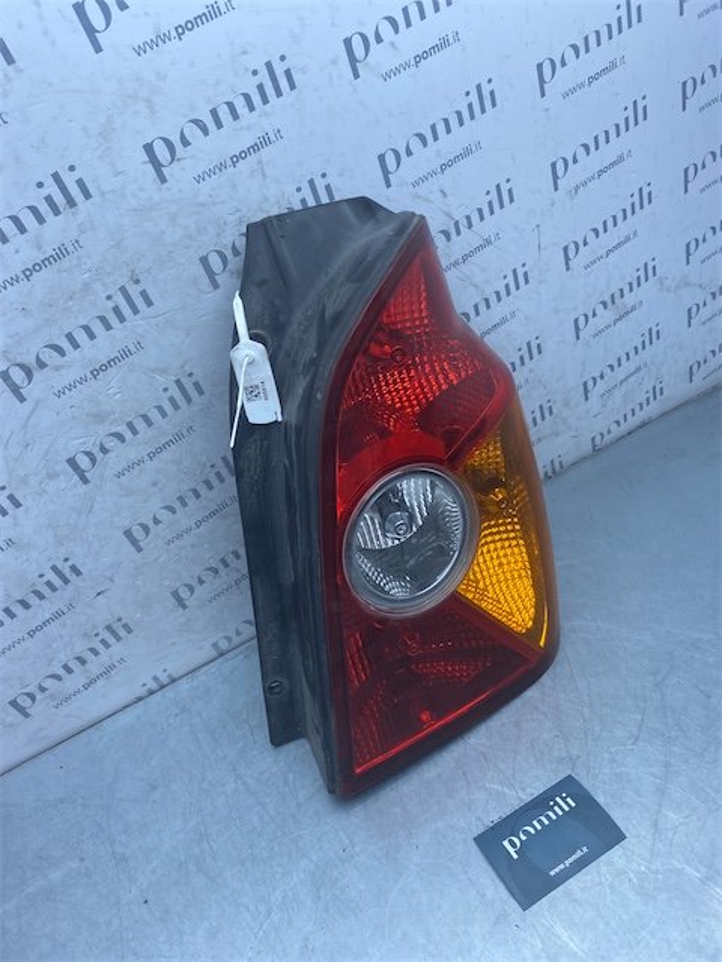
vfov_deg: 67.3
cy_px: 481
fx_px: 723
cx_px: 361
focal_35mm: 26
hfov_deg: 53.1
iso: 32
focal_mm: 4.25
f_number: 1.8
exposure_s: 1/852
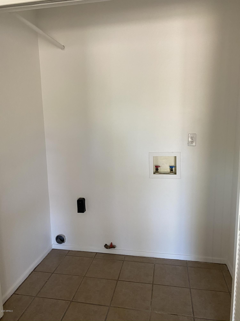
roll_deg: +0.9
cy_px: 160
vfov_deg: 67.3
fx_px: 240
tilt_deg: -8.9
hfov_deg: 53.1
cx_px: 120
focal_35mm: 26
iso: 160
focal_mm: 4.25
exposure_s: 1/60
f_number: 1.8
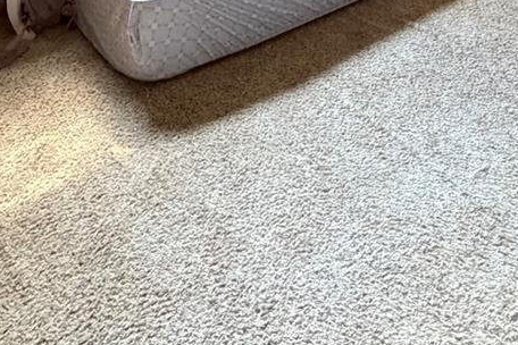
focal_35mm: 49
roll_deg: +0.7
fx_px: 705
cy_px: -221
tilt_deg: -10.4
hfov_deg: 39.9
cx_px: 341
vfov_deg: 21.4
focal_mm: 2.22
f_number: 2.2
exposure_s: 1/40
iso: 1000
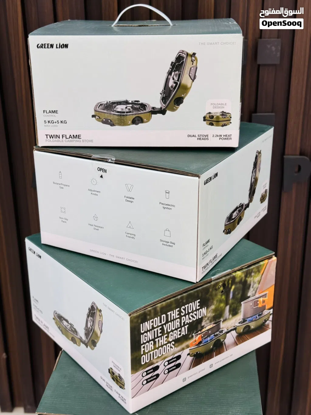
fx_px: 575
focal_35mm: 48
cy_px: 208
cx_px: 156
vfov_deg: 39.7
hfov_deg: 30.3
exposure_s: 1/100
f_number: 1.78
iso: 64
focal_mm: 6.76
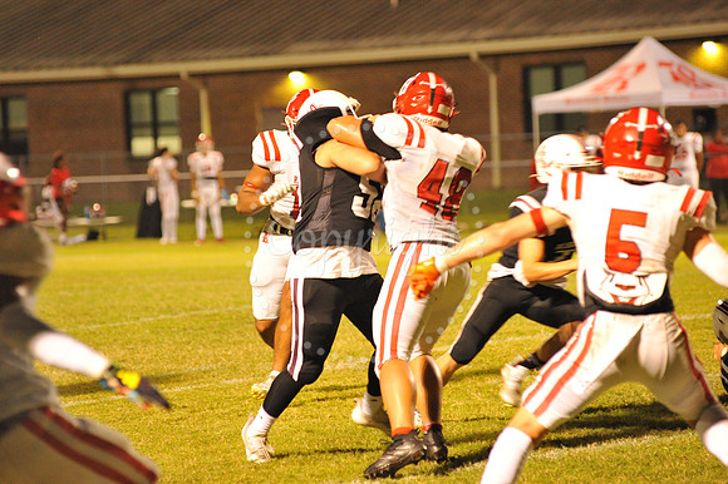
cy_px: 242
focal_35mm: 200
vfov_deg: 6.9
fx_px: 4042
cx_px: 364
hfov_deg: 10.3
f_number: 5
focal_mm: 200
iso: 5000
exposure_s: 1/160
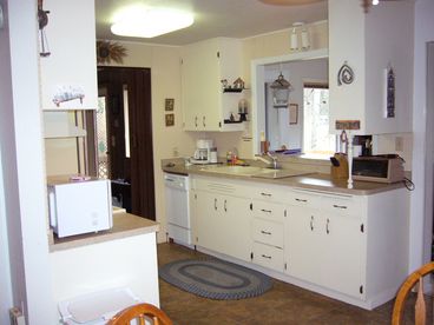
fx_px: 439
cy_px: 162
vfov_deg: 40.7
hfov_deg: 52.6
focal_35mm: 35
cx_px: 217
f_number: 2.8
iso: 320
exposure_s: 1/30
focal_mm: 5.8
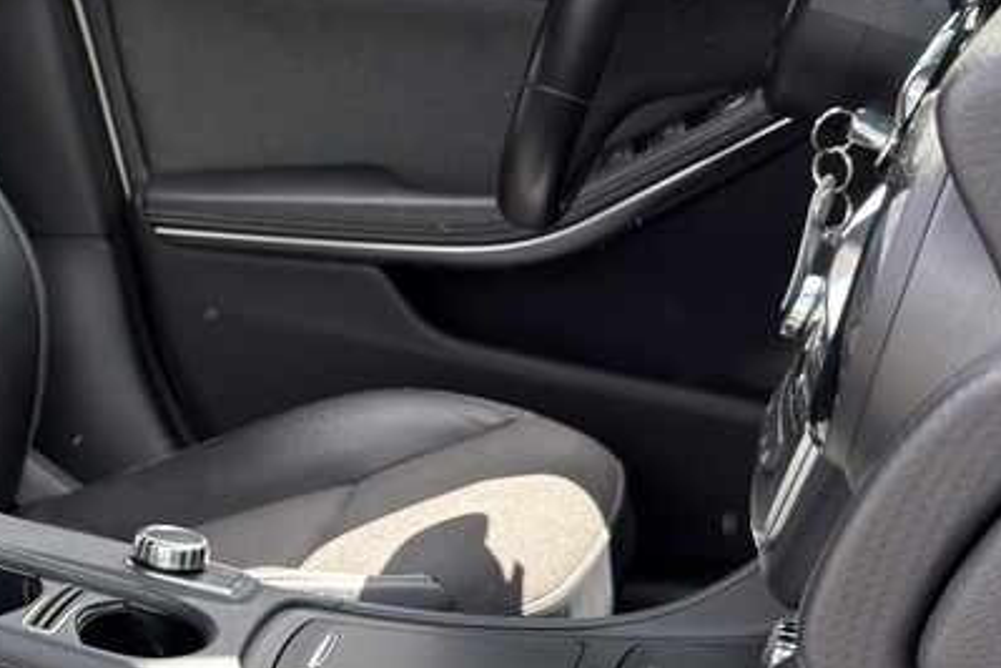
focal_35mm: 90
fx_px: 2502
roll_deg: +5.4
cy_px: 525
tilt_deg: -16.6
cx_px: -178
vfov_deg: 15.1
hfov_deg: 21.2
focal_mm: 6.76
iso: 100
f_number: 1.78
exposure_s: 1/471
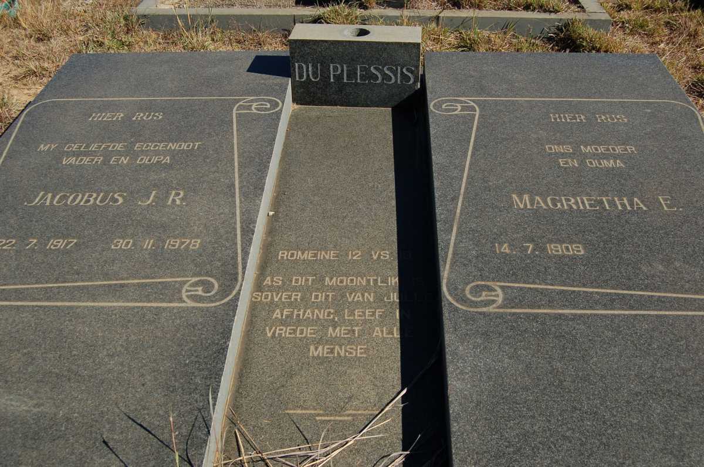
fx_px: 674
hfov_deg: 55.2
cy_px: 234
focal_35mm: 34
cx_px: 352
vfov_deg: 38.3
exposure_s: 1/500
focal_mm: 23
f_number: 6.3
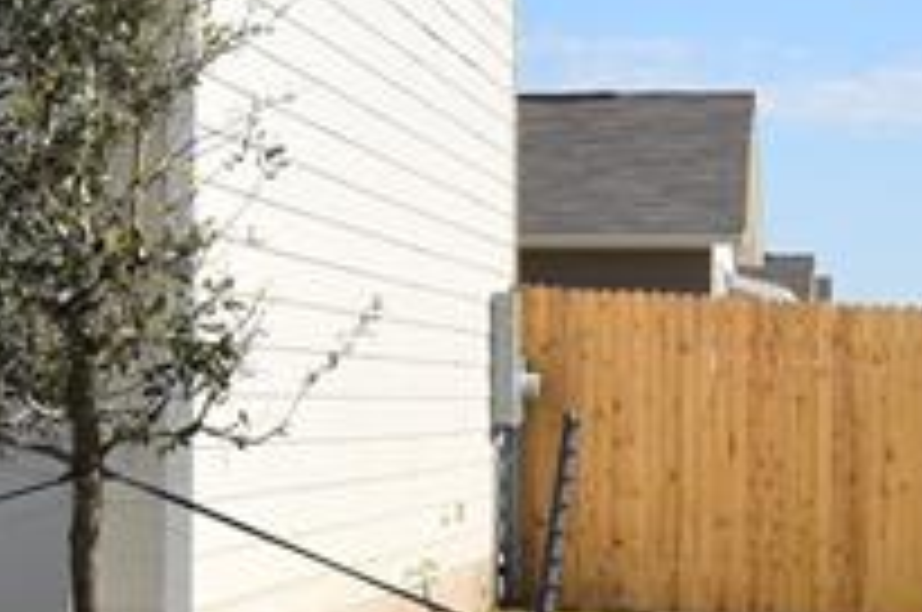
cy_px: 94
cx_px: -949
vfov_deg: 8.3
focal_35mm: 165
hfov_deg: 11.2
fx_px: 4219
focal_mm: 22
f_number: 10
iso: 200
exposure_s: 1/400
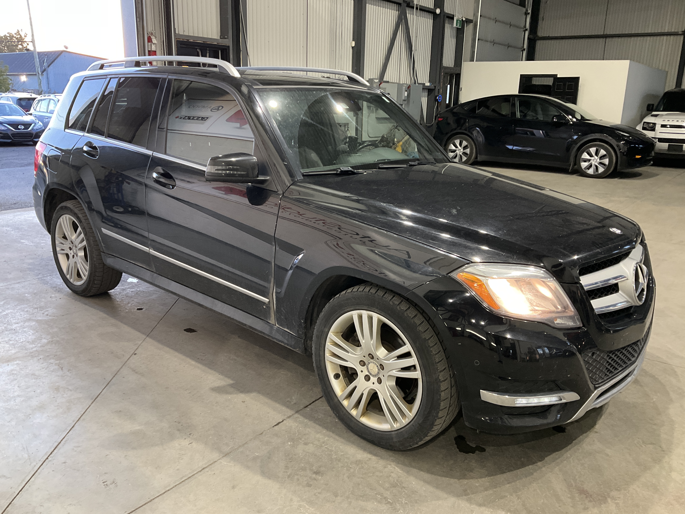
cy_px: 257
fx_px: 574
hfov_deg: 61.7
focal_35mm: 29
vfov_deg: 48.2
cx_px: 342
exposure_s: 1/60
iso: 160
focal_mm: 3
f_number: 1.8
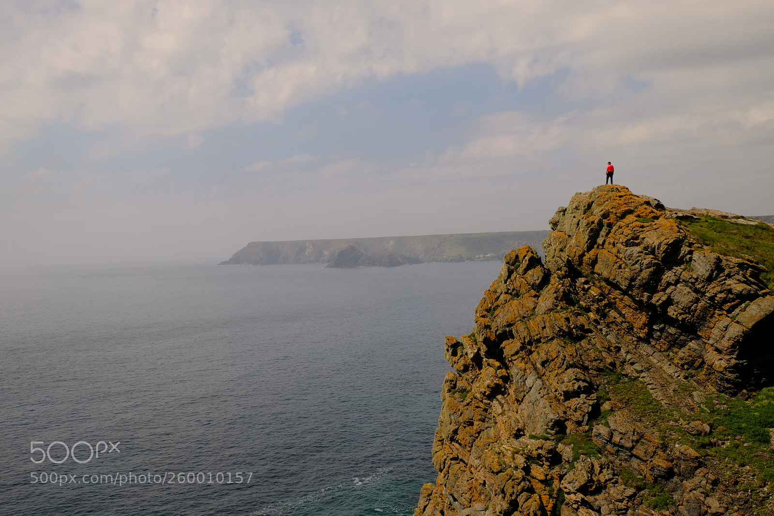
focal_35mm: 38
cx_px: 387
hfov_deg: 50.7
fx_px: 817
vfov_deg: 35.0
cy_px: 258
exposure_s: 1/450
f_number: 11
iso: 250
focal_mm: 25.4
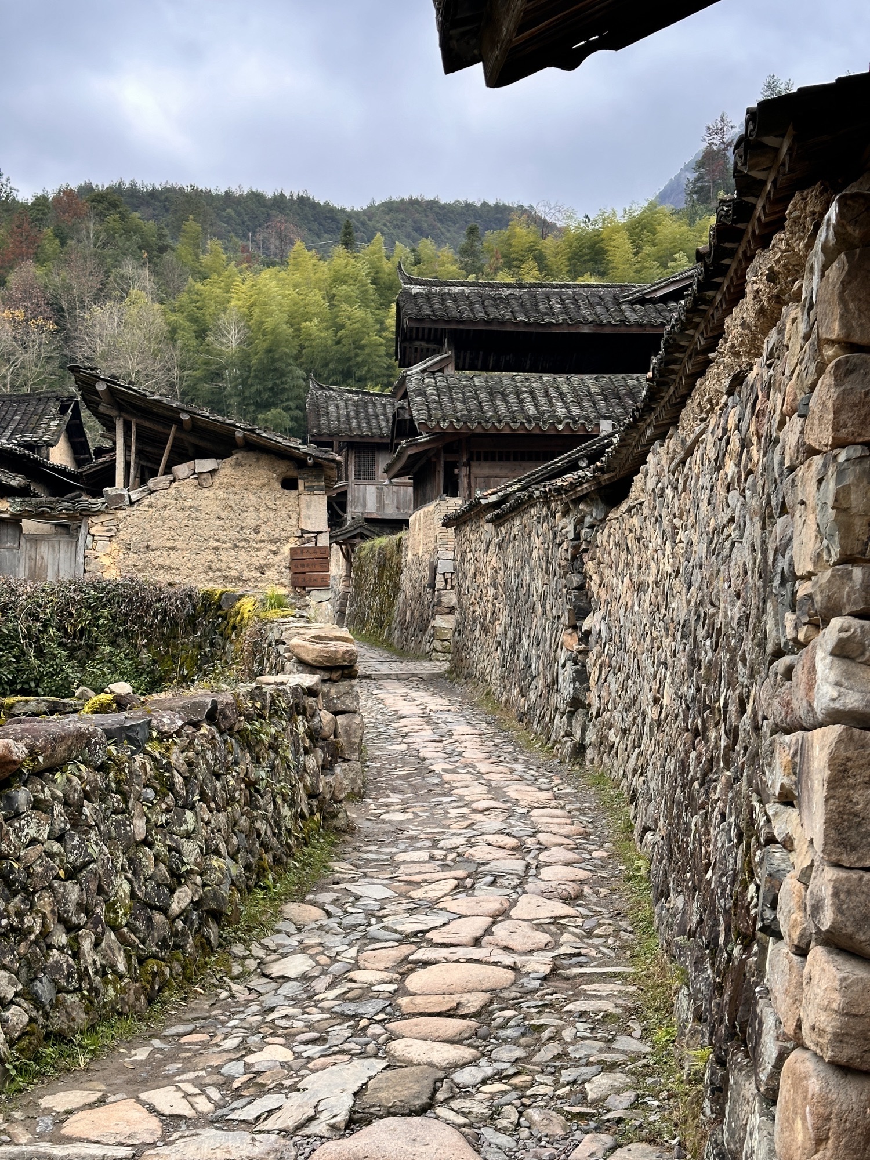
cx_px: 435
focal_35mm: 48
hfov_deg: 30.3
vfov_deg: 39.7
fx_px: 1609
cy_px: 580
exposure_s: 1/797
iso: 64
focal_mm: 6.86
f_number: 1.78
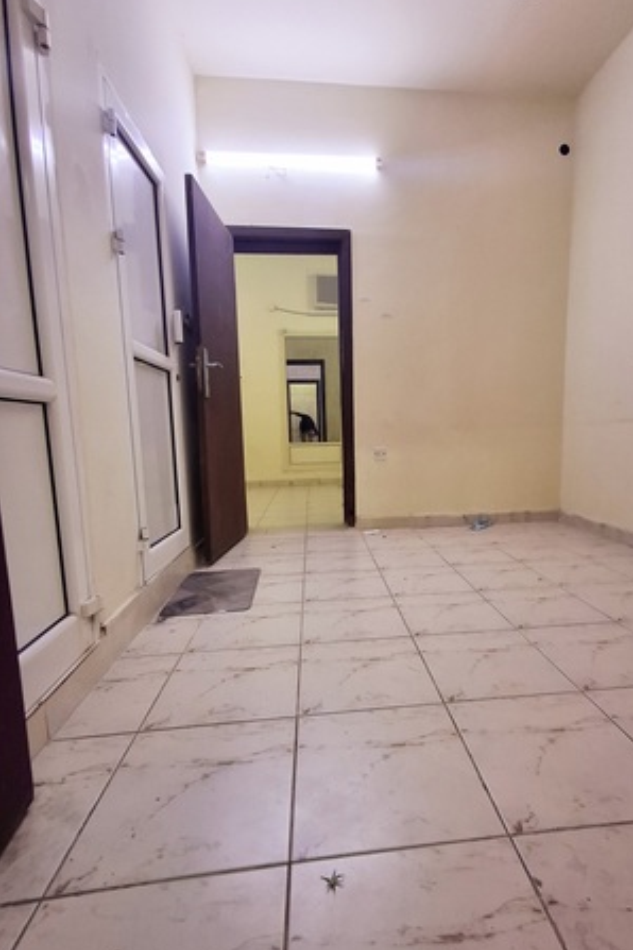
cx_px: 362
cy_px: 479
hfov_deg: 70.1
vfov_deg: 93.3
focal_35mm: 17
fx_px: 448
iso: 50
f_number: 2.2
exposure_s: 1/40
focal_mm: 1.64
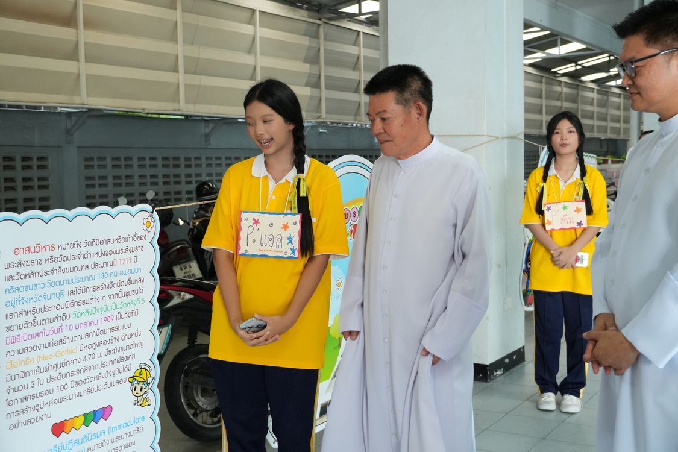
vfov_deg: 28.9
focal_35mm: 46
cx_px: 339
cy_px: 226
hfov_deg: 42.3
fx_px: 876
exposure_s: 1/80
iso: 1600
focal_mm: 31
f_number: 4.5
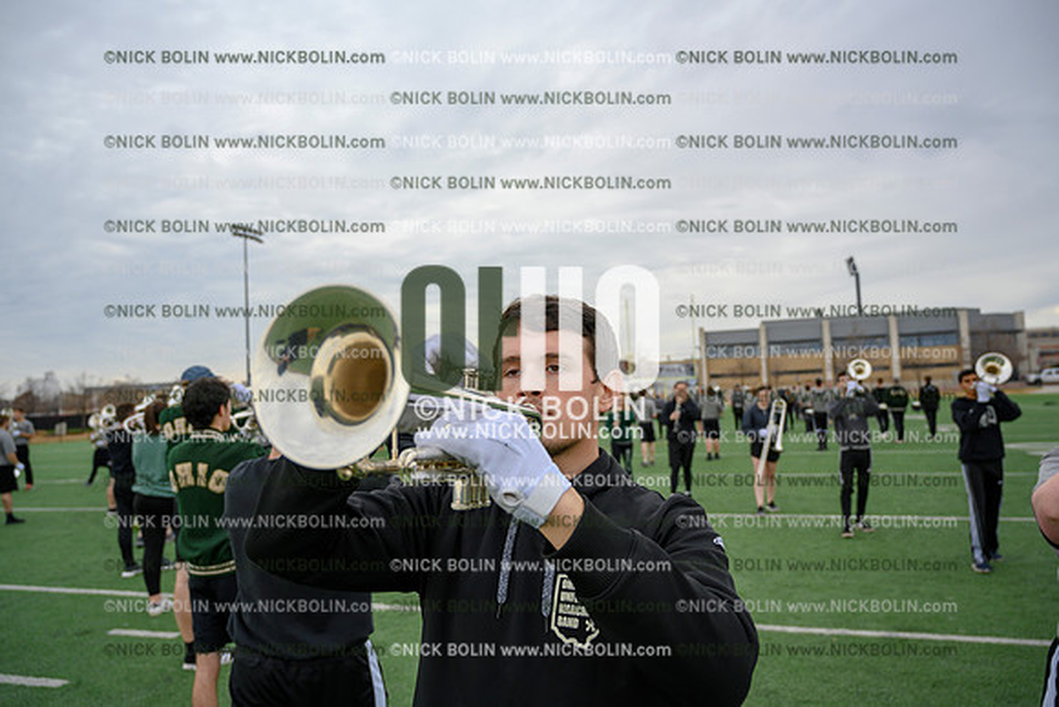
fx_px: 750
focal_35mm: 26
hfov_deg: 70.4
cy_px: 354
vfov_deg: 50.4
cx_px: 530
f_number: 4
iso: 200
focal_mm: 25.5
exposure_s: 1/640
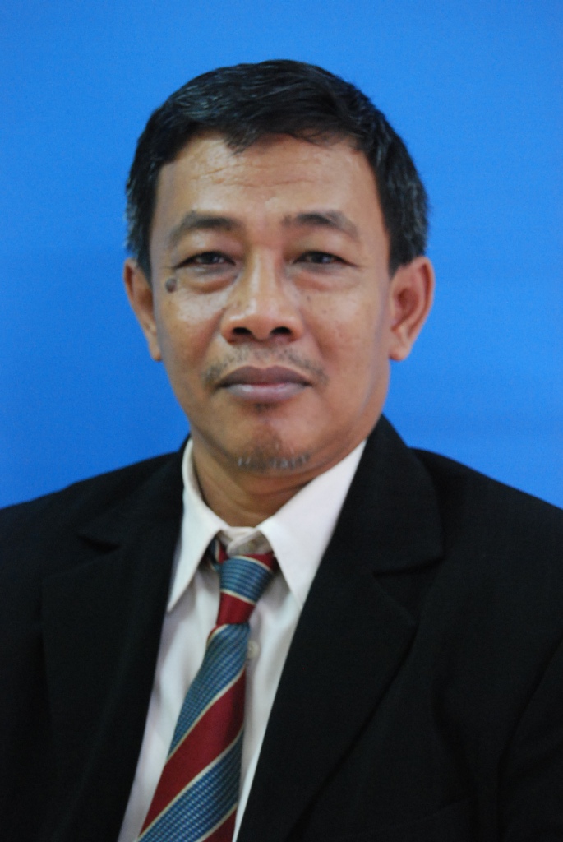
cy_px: 421
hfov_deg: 16.6
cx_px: 282
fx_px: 1931
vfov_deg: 24.6
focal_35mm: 82
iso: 1600
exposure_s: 1/10
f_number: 5.6
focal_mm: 55
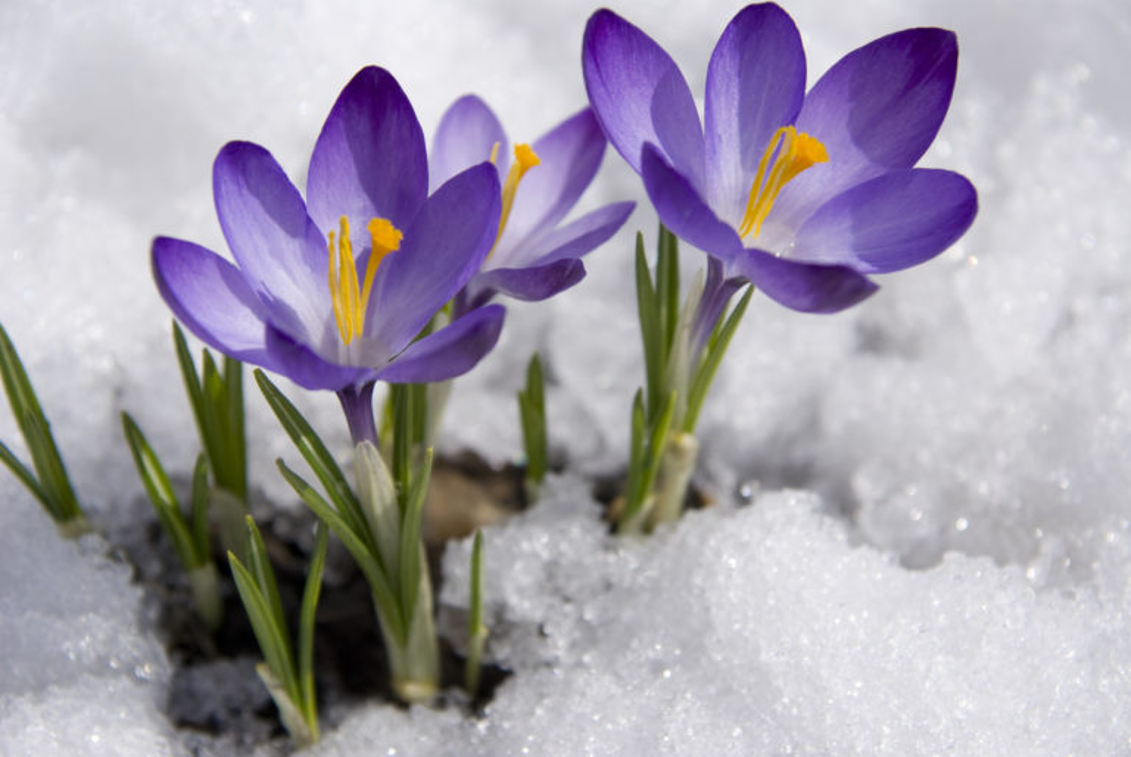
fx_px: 3302
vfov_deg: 13.1
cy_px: 378
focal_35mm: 105
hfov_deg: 19.4
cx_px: 566
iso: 100
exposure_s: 1/1000
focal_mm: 70
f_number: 6.3
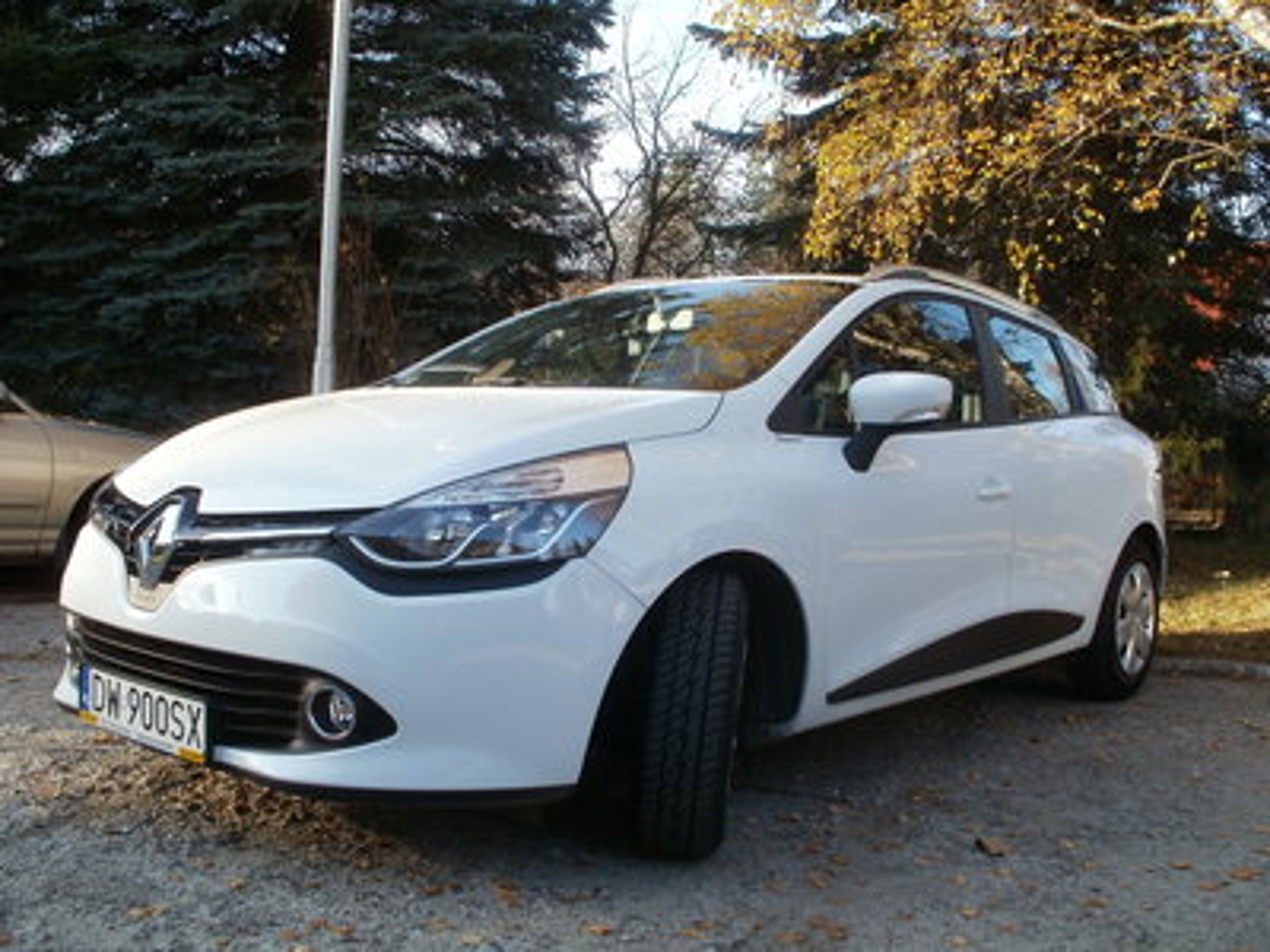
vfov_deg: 39.7
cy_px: 476
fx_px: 1321
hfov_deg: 51.4
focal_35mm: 36
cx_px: 635
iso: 100
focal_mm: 6.3
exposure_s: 1/80
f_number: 5.6
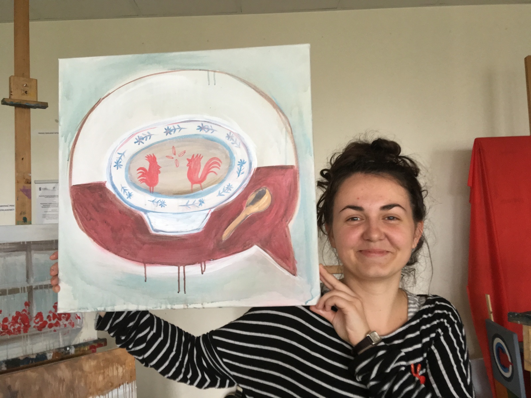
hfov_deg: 61.7
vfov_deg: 48.2
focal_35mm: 29
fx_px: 445
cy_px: 199
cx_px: 266
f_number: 2.2
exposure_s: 1/33
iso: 160
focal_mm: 4.15
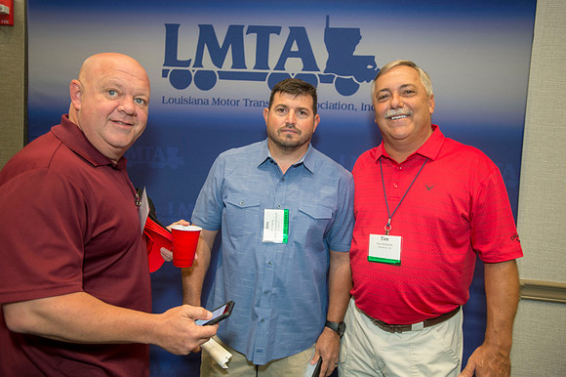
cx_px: 283
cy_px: 188
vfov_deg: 46.4
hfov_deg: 65.5
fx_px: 440
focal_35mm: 28
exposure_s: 1/160
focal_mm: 28
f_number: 2.8
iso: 1600
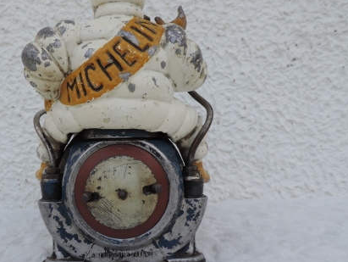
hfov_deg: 51.4
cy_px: 139
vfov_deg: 40.7
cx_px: 111
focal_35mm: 35
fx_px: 352
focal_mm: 4.3
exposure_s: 1/500
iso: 80
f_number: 3
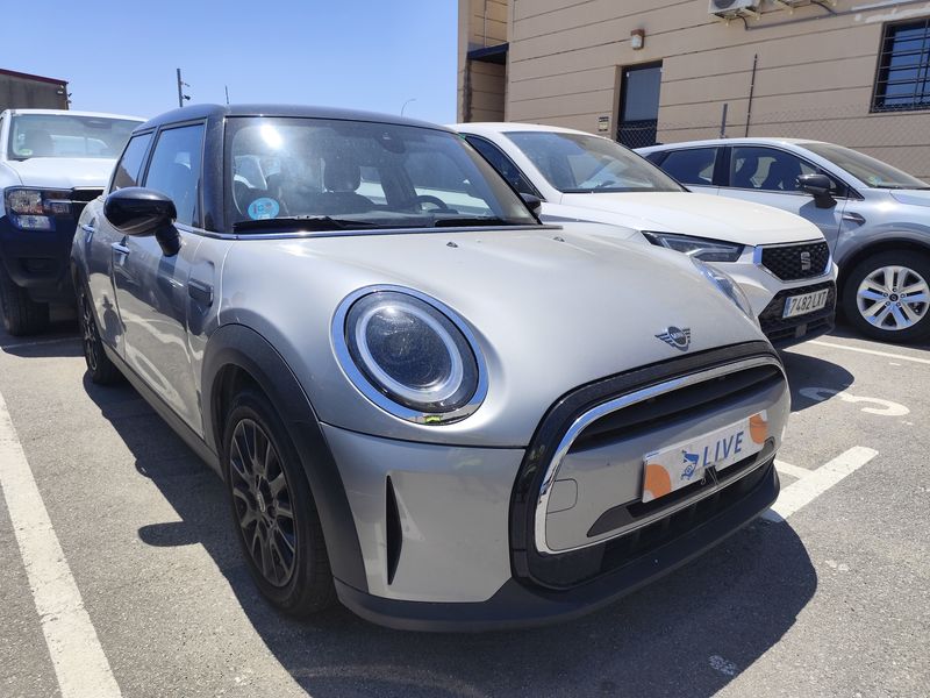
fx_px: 618
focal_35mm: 23
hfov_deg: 73.9
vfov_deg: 58.9
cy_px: 349
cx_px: 465
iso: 50
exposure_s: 1/1486
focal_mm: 6.19
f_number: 1.65
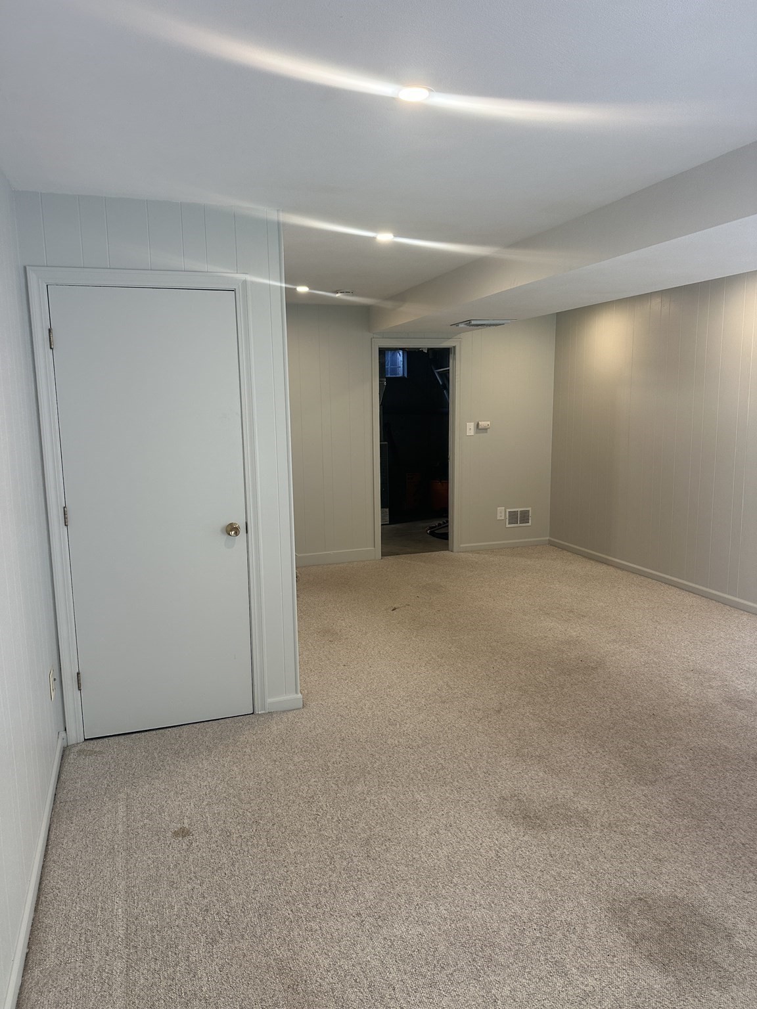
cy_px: 504
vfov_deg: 71.6
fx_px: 700
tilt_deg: -8.4
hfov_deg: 56.8
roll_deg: +0.3
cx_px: 378
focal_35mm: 24
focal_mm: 6.86
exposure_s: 1/120
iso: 125
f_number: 1.78
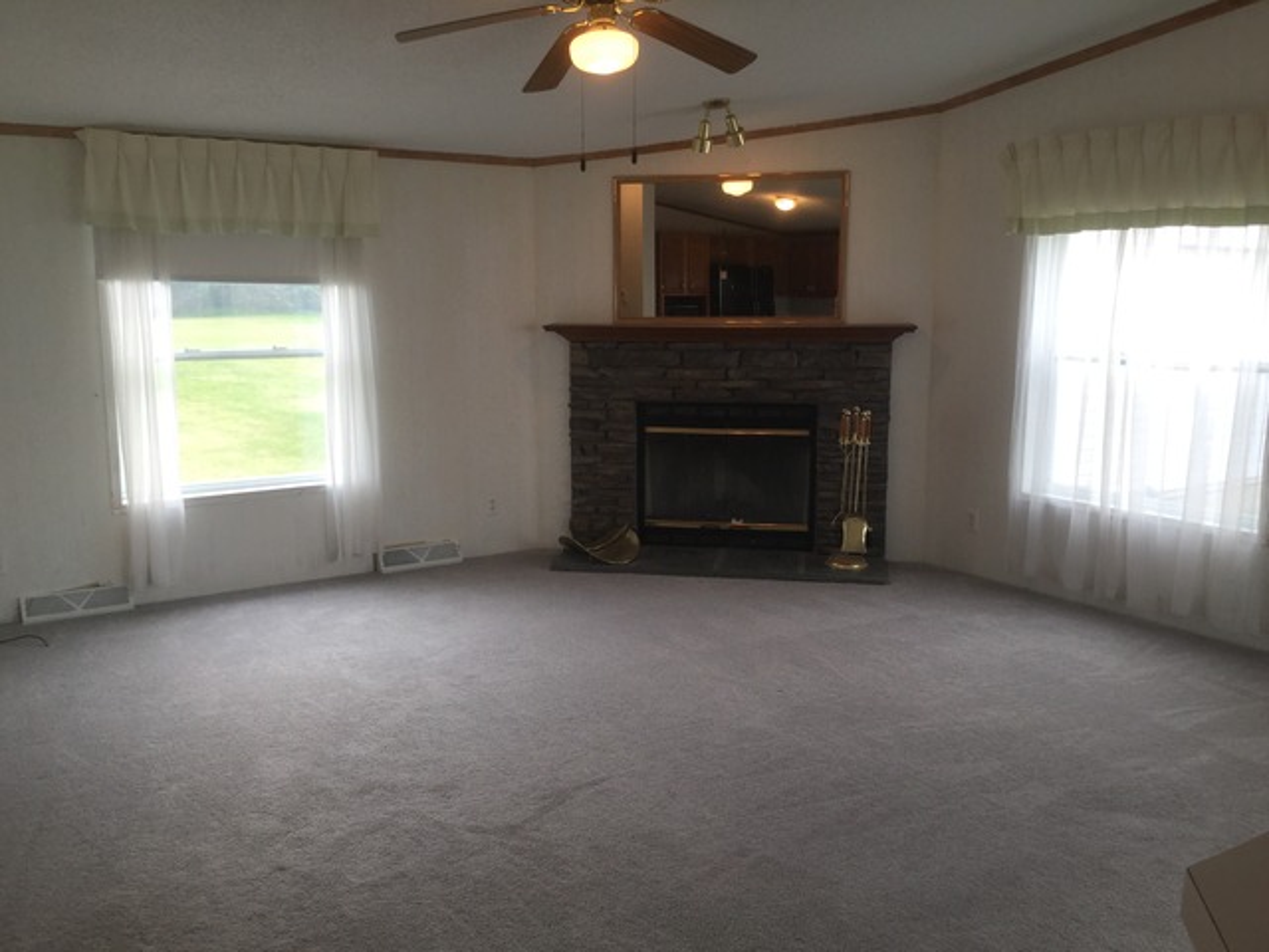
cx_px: 634
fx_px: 1136
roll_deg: -1.5
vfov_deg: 45.4
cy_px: 476
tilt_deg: -9.4
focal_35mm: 31
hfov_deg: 58.4
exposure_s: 1/60
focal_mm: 3.3
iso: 25
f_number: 2.4
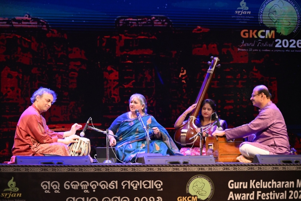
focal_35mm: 97
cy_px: 100
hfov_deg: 21.0
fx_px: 811
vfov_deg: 14.1
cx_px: 150
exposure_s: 1/200
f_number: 6.3
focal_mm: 97
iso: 6400
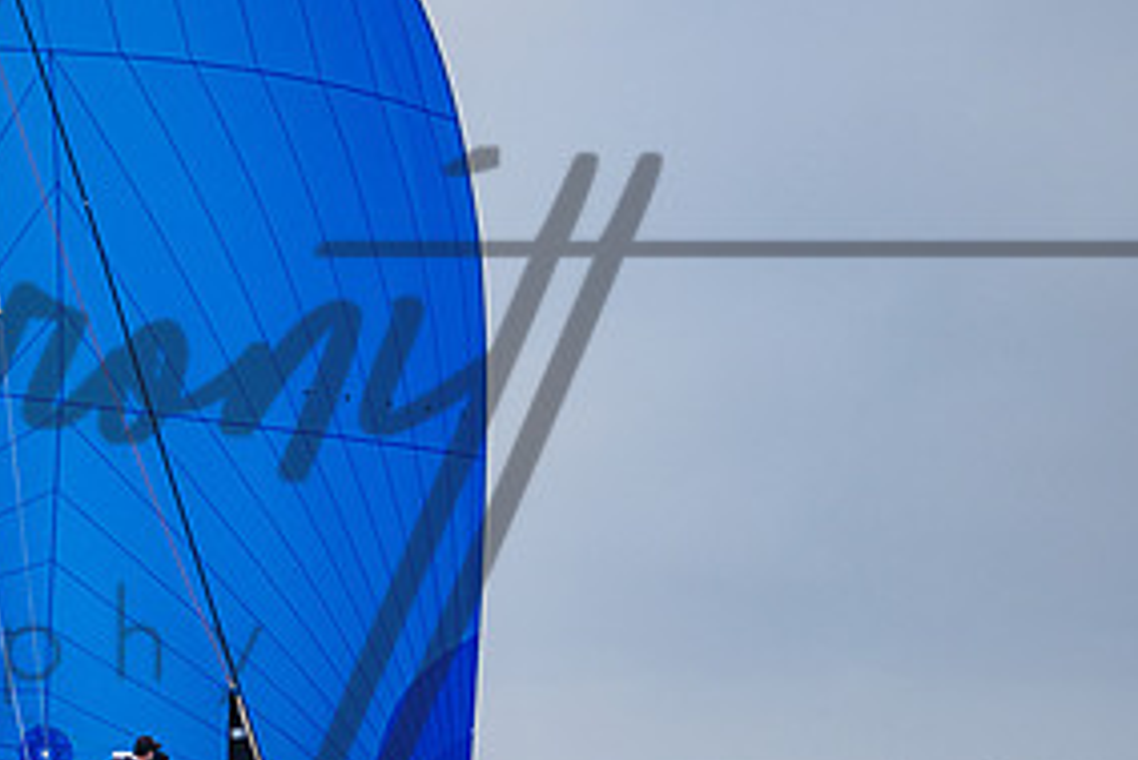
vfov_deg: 5.2
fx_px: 8444
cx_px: 84
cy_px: 344
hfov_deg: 7.7
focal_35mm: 267
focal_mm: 130
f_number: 4.8
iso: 400
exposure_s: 1/5000
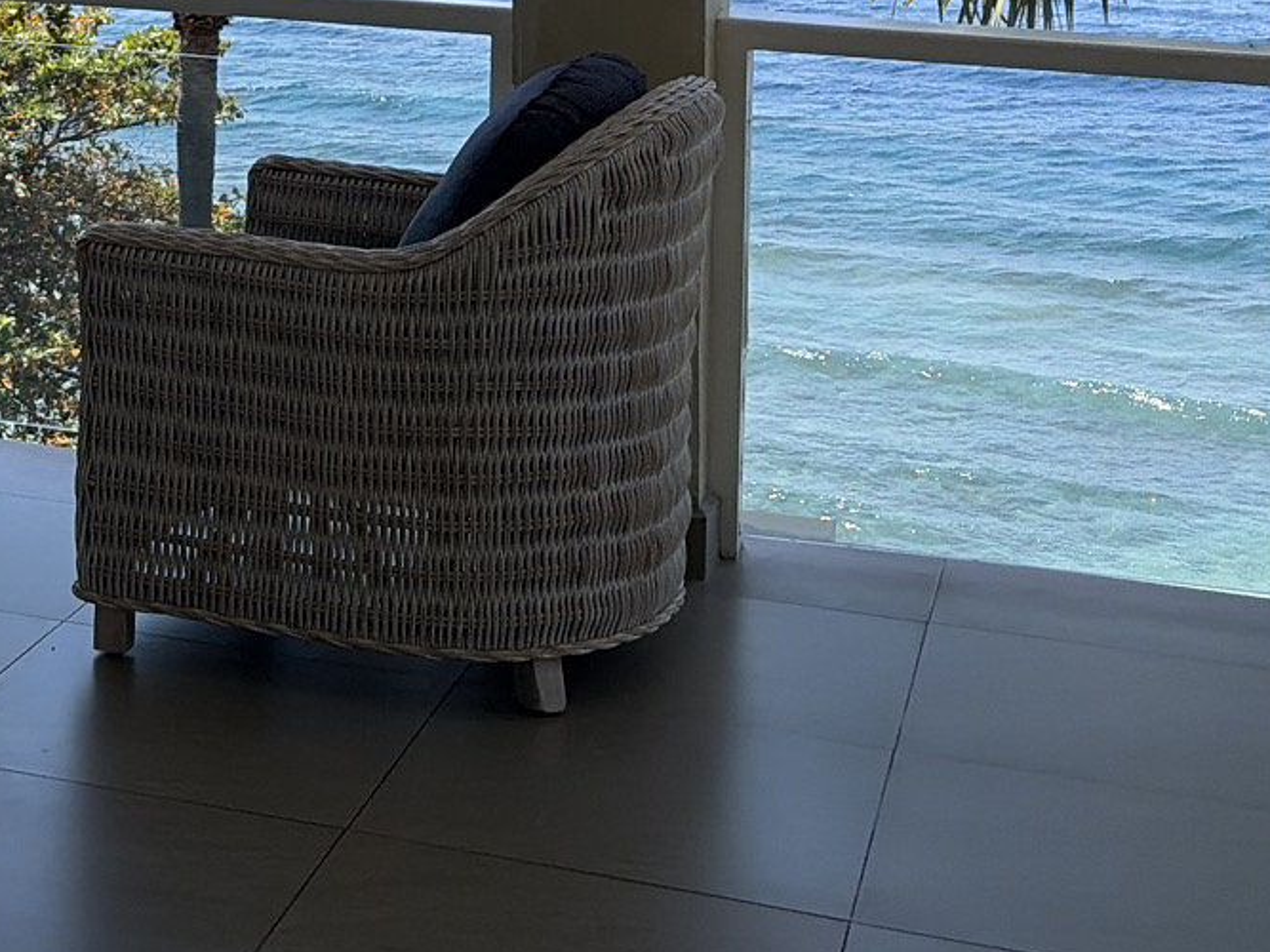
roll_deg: +0.1
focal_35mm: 78
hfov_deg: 23.8
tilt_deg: -0.3
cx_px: -36
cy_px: -293
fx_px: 2861
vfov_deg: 17.7
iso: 50
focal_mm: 5.96
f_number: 1.6
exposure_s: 1/2985
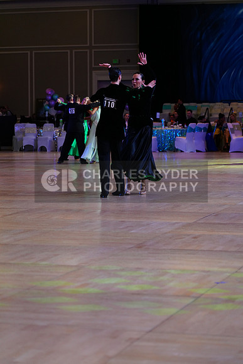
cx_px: 122
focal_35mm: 105
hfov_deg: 13.0
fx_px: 1062
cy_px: 182
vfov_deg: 19.5
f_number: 4
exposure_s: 1/400
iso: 2000
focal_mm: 105
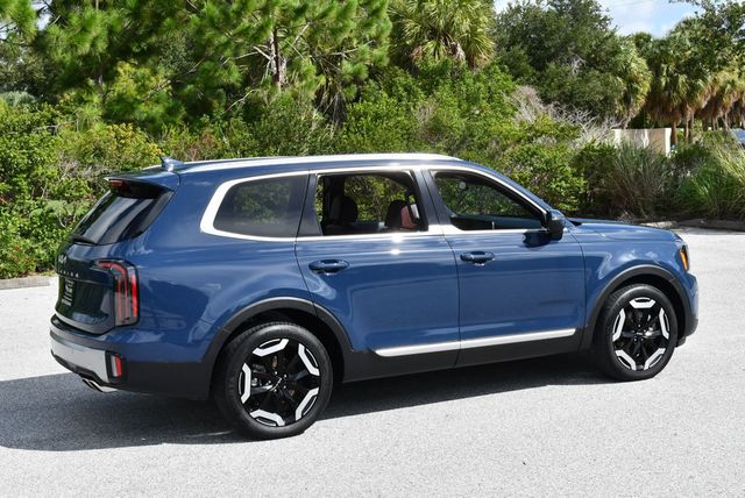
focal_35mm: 52
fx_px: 1077
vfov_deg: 26.0
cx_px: 372
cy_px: 249
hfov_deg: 38.2
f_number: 8
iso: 125
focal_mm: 26
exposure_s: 1/250
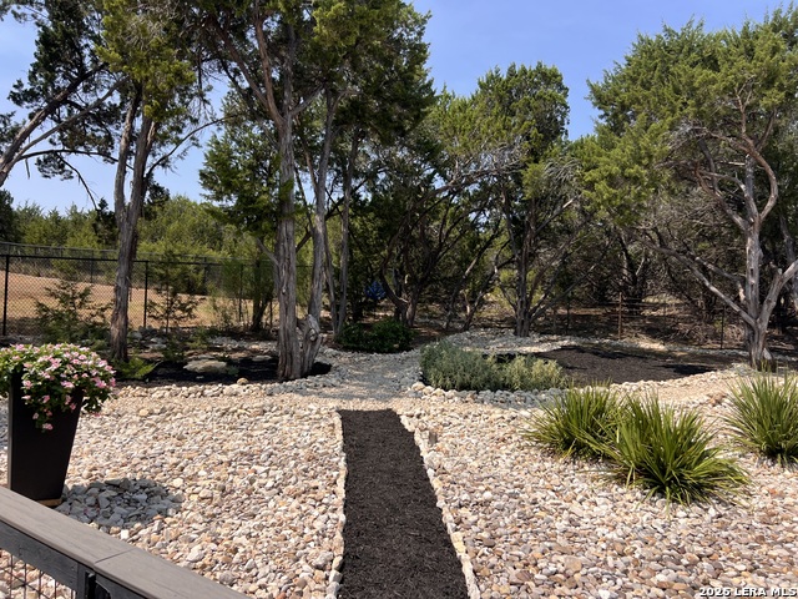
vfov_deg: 53.1
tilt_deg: +1.2
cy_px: 300
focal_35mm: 26
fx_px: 599
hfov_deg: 67.3
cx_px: 399
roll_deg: -1.7
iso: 50
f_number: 1.5
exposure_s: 1/3356
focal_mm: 5.7
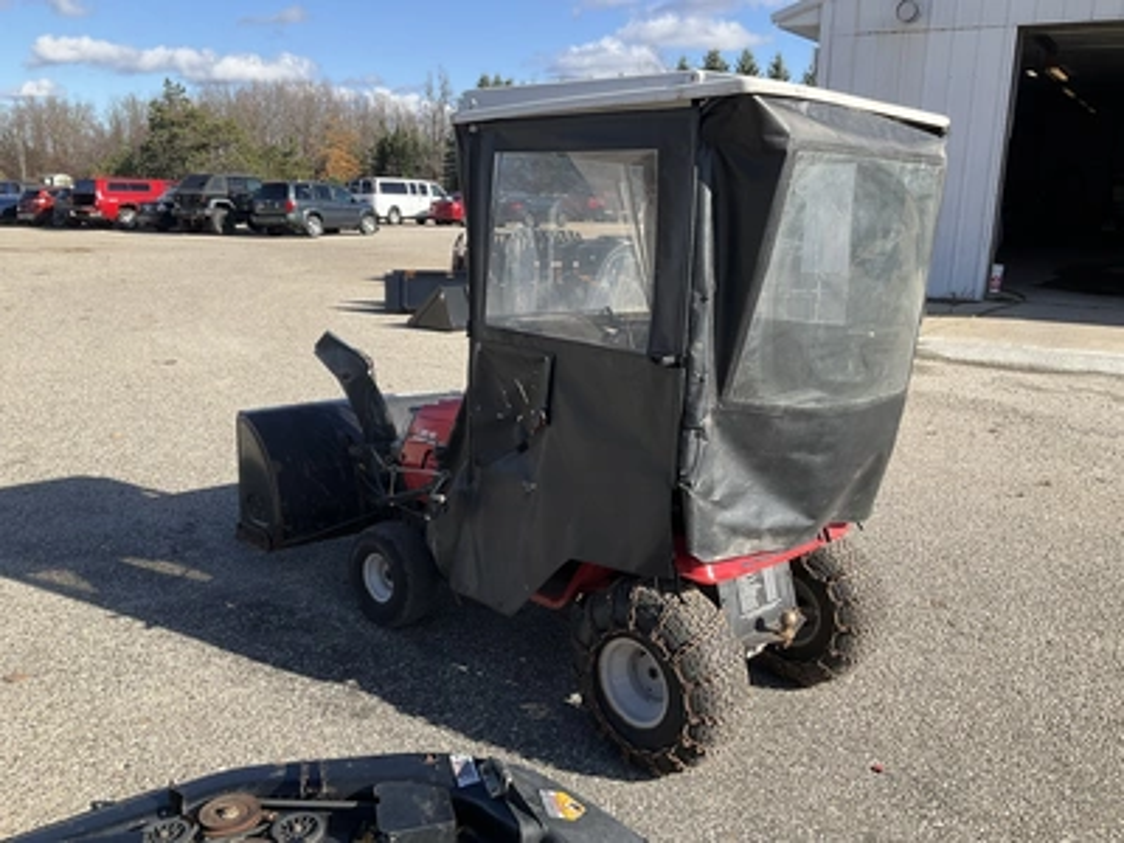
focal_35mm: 29
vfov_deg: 48.2
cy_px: 422
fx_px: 942
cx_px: 562
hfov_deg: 61.7
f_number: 1.8
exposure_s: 1/1168
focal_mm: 3
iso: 25
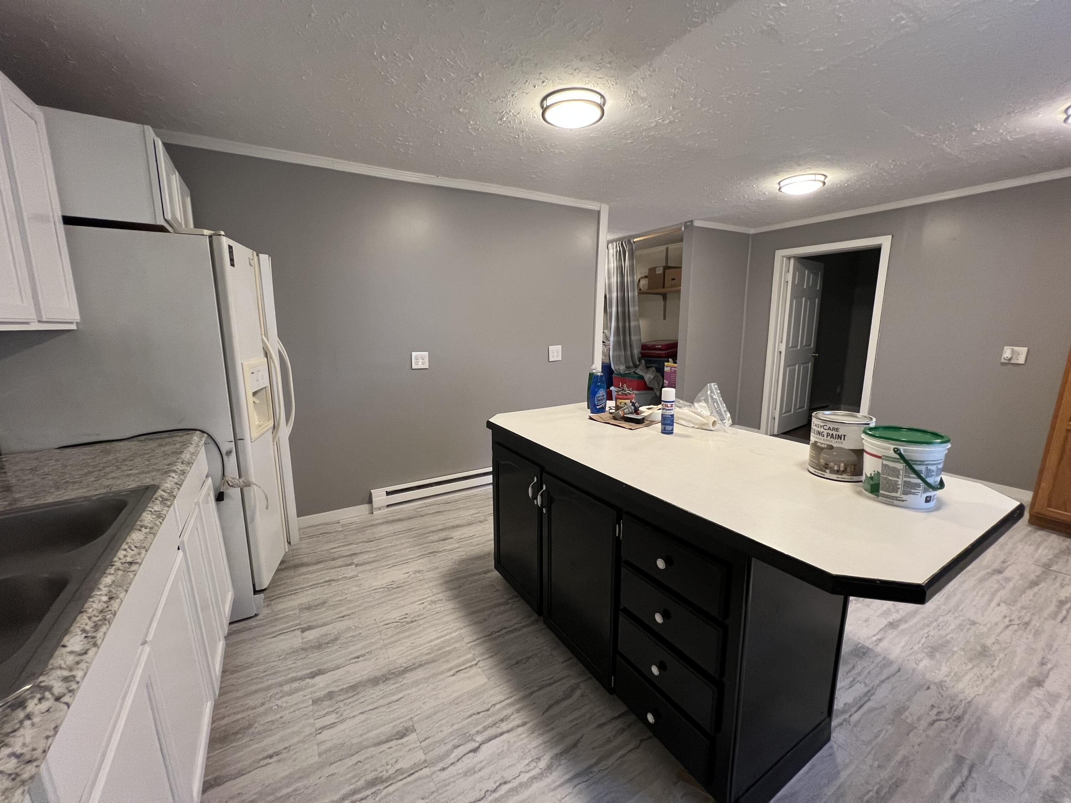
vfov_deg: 89.9
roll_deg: +0.4
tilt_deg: -10.7
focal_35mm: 13
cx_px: 536
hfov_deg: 106.2
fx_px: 402
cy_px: 402
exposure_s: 1/60
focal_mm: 1.57
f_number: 1.8
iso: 250
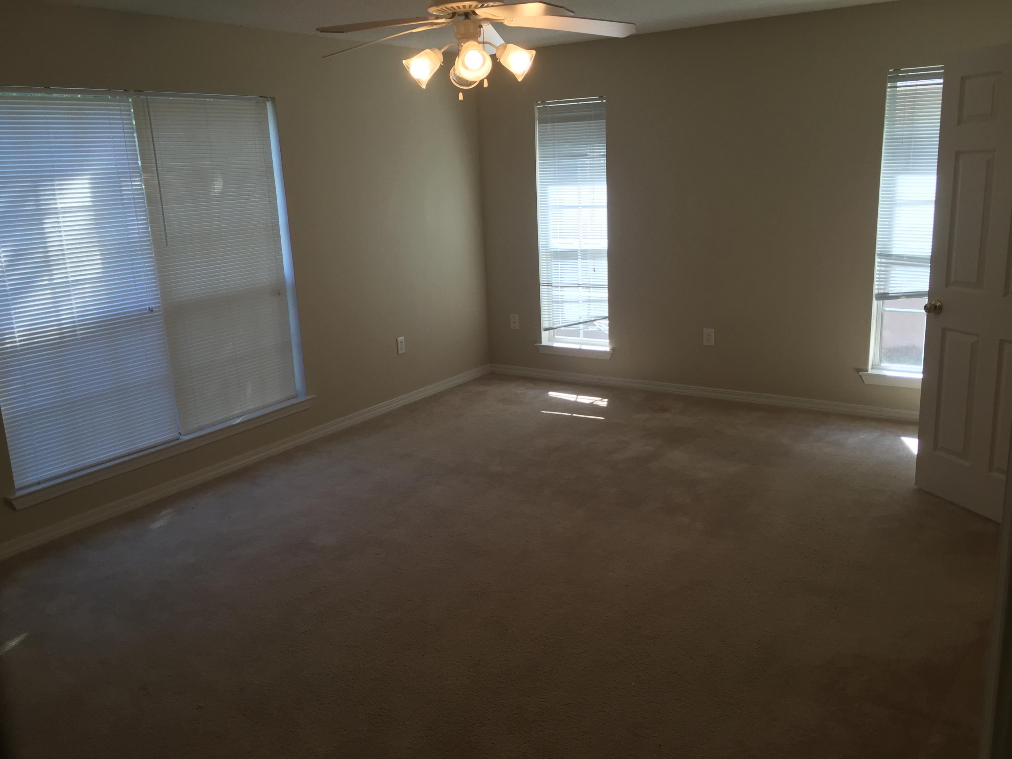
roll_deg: +1.6
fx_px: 848
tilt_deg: -14.1
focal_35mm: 29
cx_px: 506
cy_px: 380
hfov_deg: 61.7
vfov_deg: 48.2
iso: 40
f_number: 2.2
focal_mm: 4.15
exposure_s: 1/120
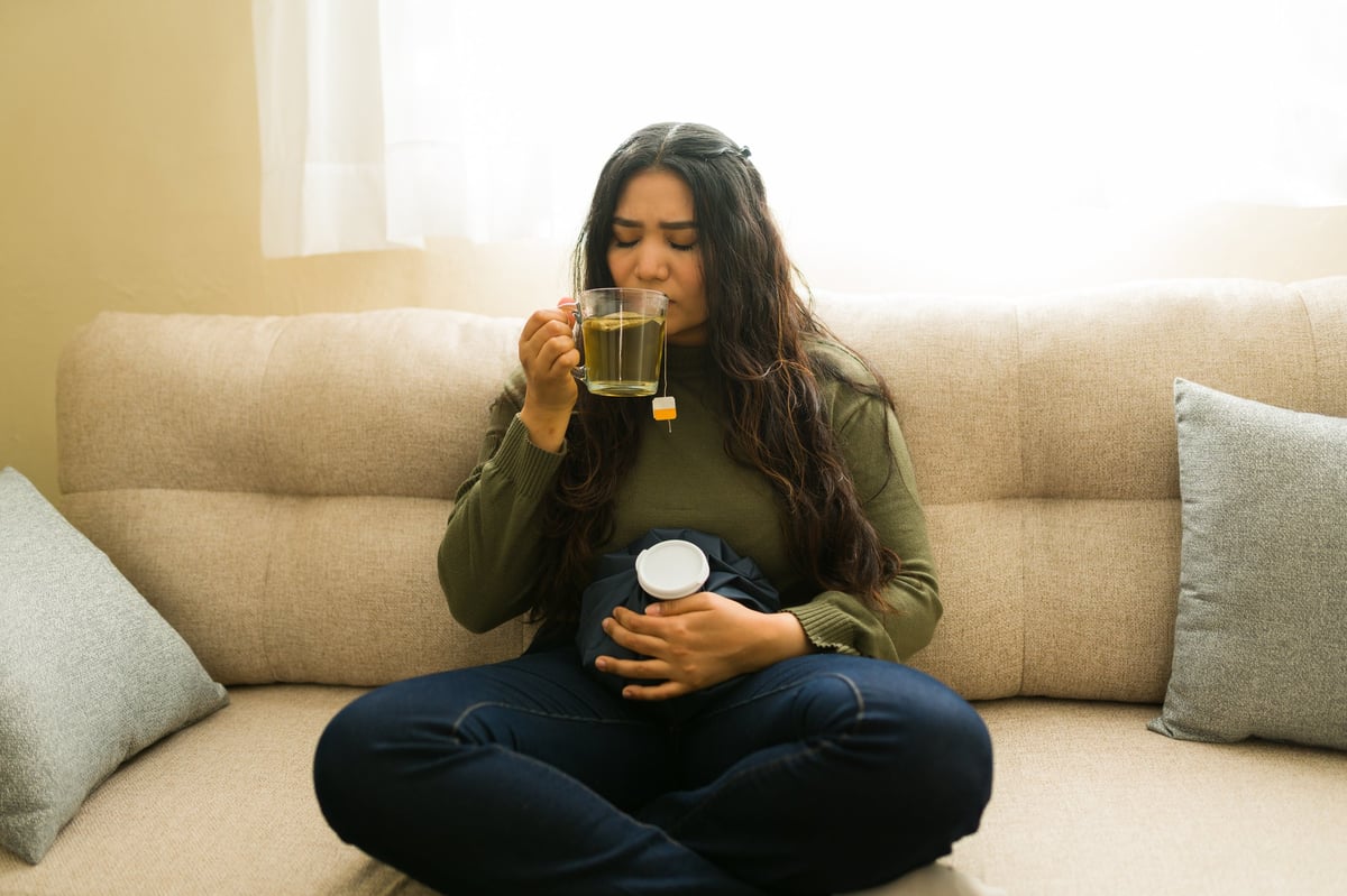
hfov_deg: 54.5
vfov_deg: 37.8
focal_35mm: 35
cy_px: 448
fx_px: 1309
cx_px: 674
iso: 160
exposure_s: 1/100
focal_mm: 35
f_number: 1.8
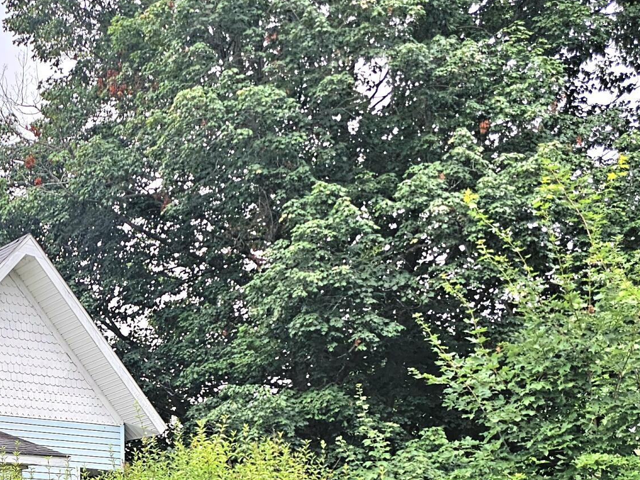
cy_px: 517
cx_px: -97
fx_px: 1128
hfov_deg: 28.3
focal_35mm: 61
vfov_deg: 22.7
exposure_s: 1/182
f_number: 1.7
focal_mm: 6.3
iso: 50
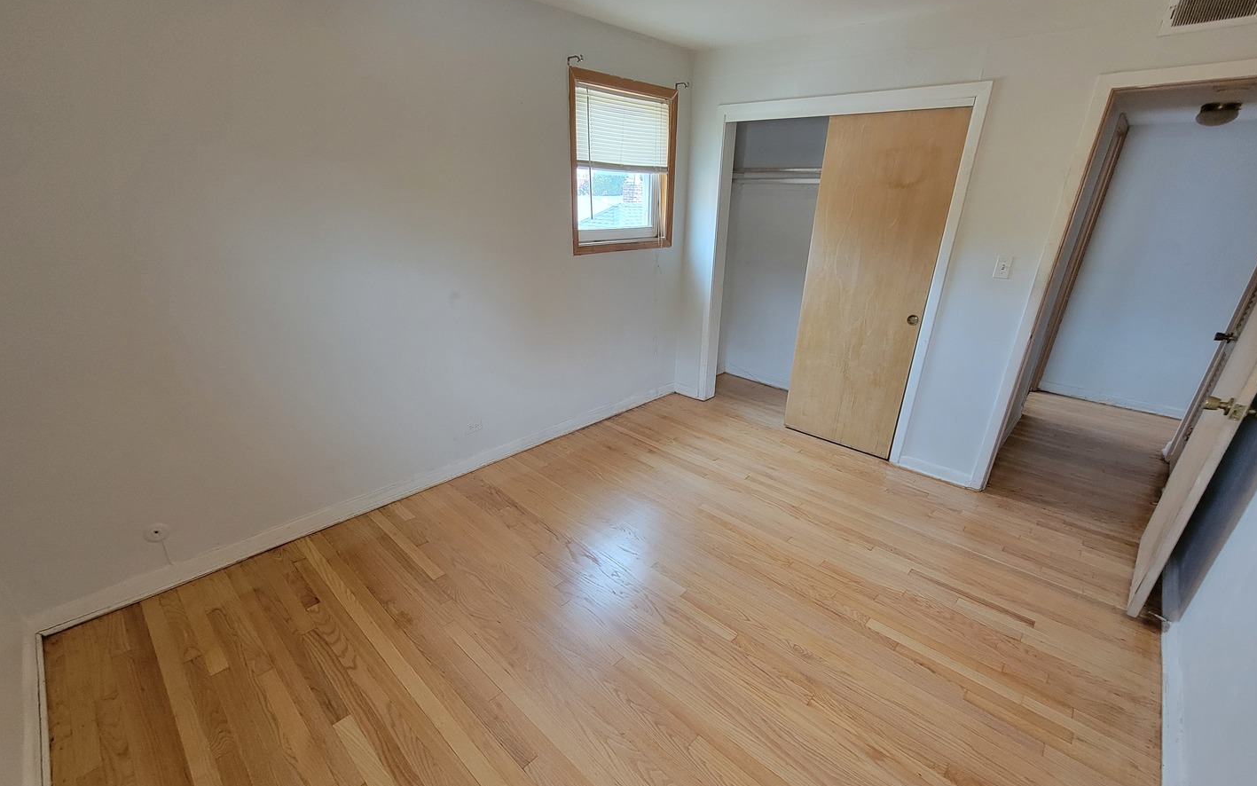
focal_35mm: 14
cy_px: 427
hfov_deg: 105.3
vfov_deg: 78.5
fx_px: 480
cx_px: 638
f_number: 2.2
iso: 320
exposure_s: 1/40
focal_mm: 2.2
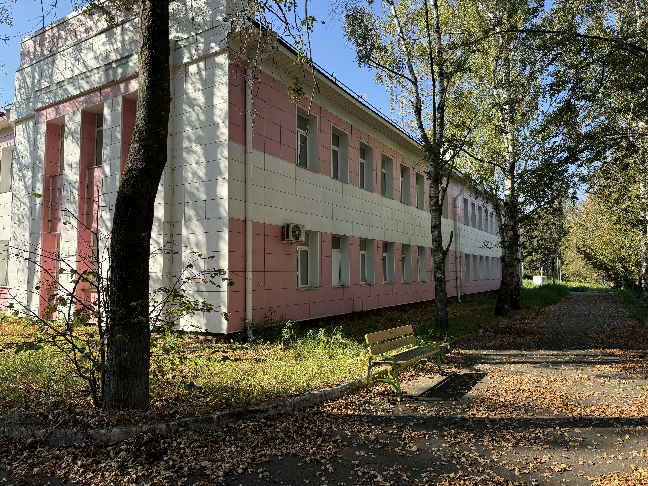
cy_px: 243
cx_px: 324
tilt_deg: +5.3
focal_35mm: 24
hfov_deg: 71.6
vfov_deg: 56.8
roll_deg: -0.5
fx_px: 449
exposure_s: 1/1395
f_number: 1.78
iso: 80
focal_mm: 6.76
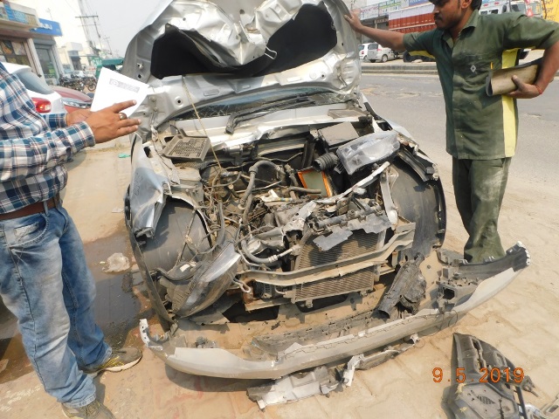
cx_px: 280
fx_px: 371
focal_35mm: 23
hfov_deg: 73.9
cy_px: 210
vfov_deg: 58.9
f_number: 3
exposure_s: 1/800
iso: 125
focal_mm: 4
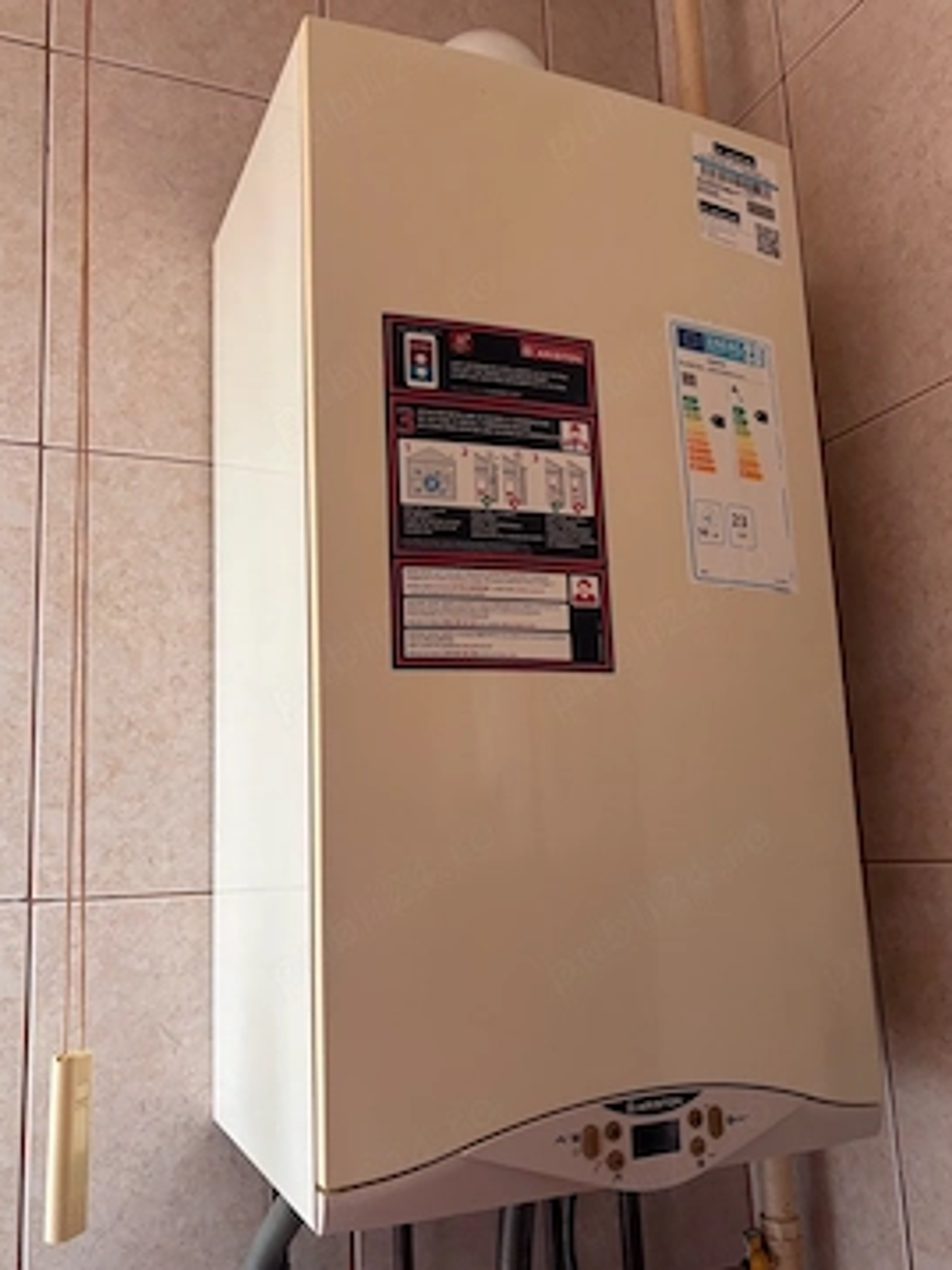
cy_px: 672
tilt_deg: +9.2
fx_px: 1064
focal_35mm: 29
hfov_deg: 48.2
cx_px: 453
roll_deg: +2.3
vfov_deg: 61.6
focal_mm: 5.96
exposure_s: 1/60
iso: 250
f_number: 1.6
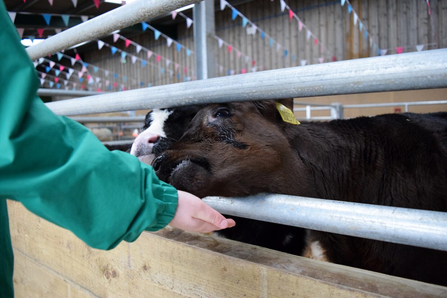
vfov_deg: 47.9
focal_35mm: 27
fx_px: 335
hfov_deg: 67.4
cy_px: 149
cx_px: 224
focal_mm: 18
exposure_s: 1/500
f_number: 3.5
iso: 2800
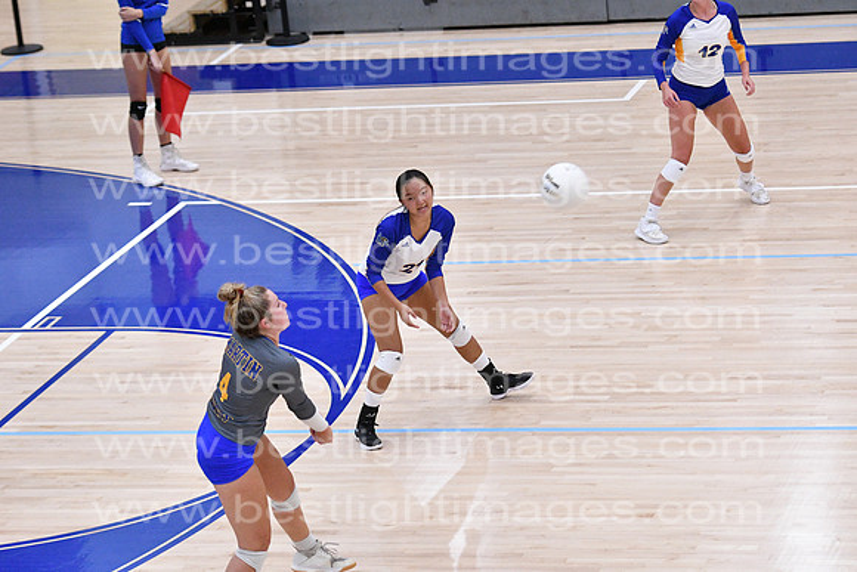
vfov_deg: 9.2
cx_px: 428
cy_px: 286
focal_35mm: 150
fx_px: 3572
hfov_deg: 13.7
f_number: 3.2
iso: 6400
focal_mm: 100
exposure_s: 1/1000
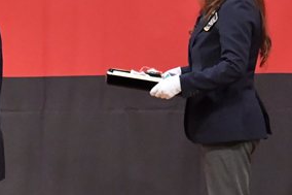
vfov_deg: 2.2
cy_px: 183
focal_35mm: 613
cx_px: -98
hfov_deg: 3.4
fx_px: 4969
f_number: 5.6
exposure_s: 1/400
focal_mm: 150
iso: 9000
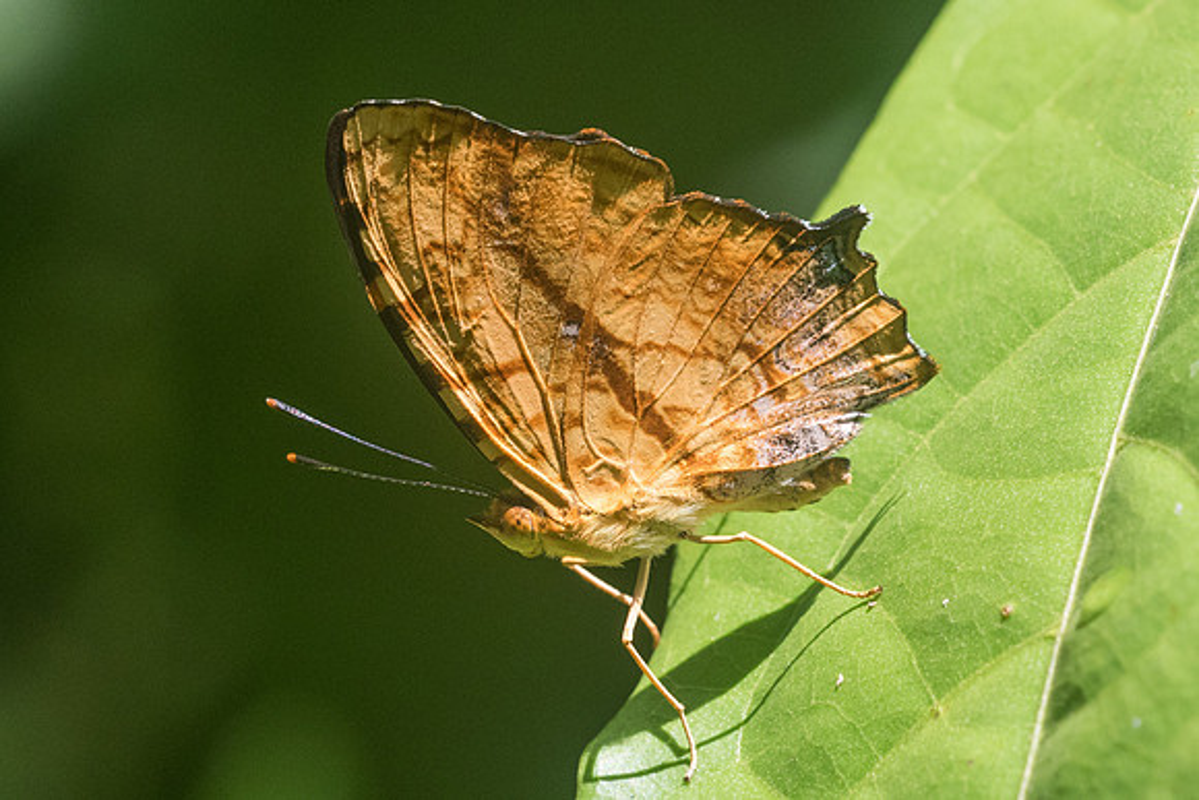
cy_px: 451
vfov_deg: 3.4
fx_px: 13288
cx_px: 666
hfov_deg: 5.2
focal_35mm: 399
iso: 1000
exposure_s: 1/400
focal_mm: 150
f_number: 11
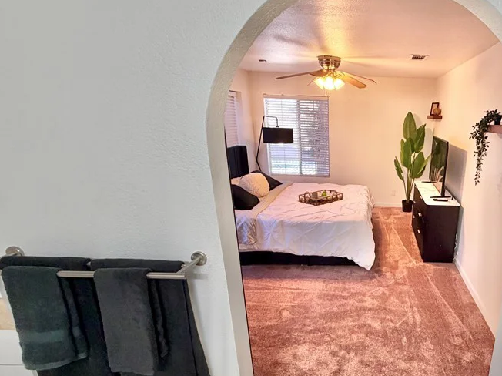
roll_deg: -1.3
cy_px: 226
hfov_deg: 70.9
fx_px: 319
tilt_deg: -19.1
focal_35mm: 22
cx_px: 381
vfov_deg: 60.5
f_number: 2.2
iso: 250
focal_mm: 2.22
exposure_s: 1/120
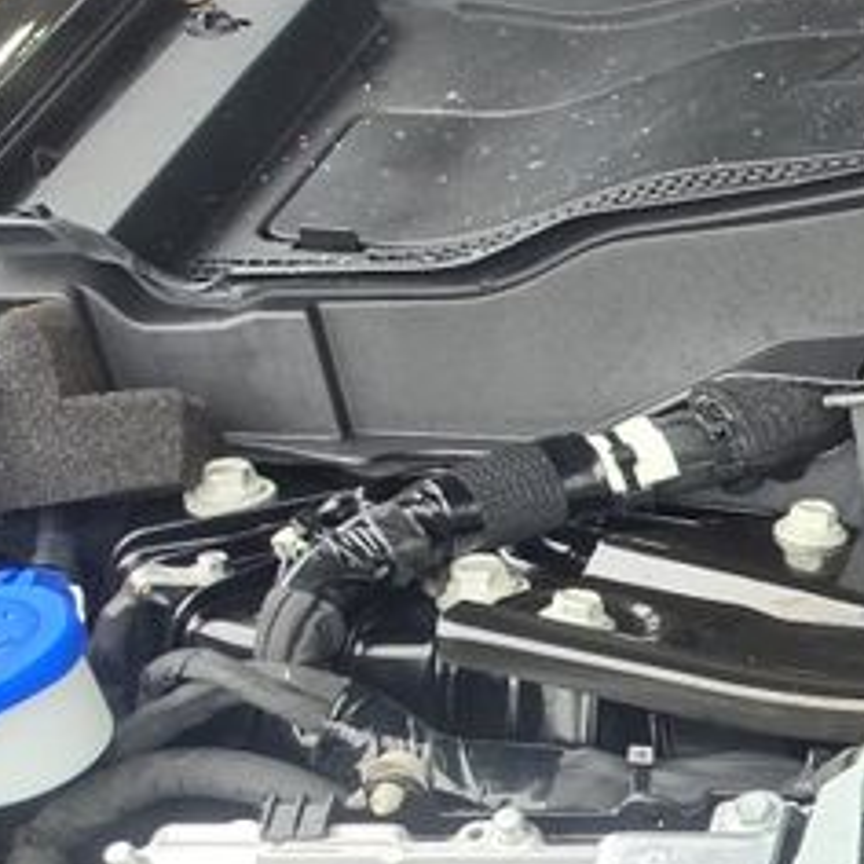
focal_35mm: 138
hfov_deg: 10.2
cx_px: 2380
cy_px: 743
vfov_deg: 12.6
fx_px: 3897
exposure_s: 1/119
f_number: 1.4
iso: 17
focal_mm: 6.5
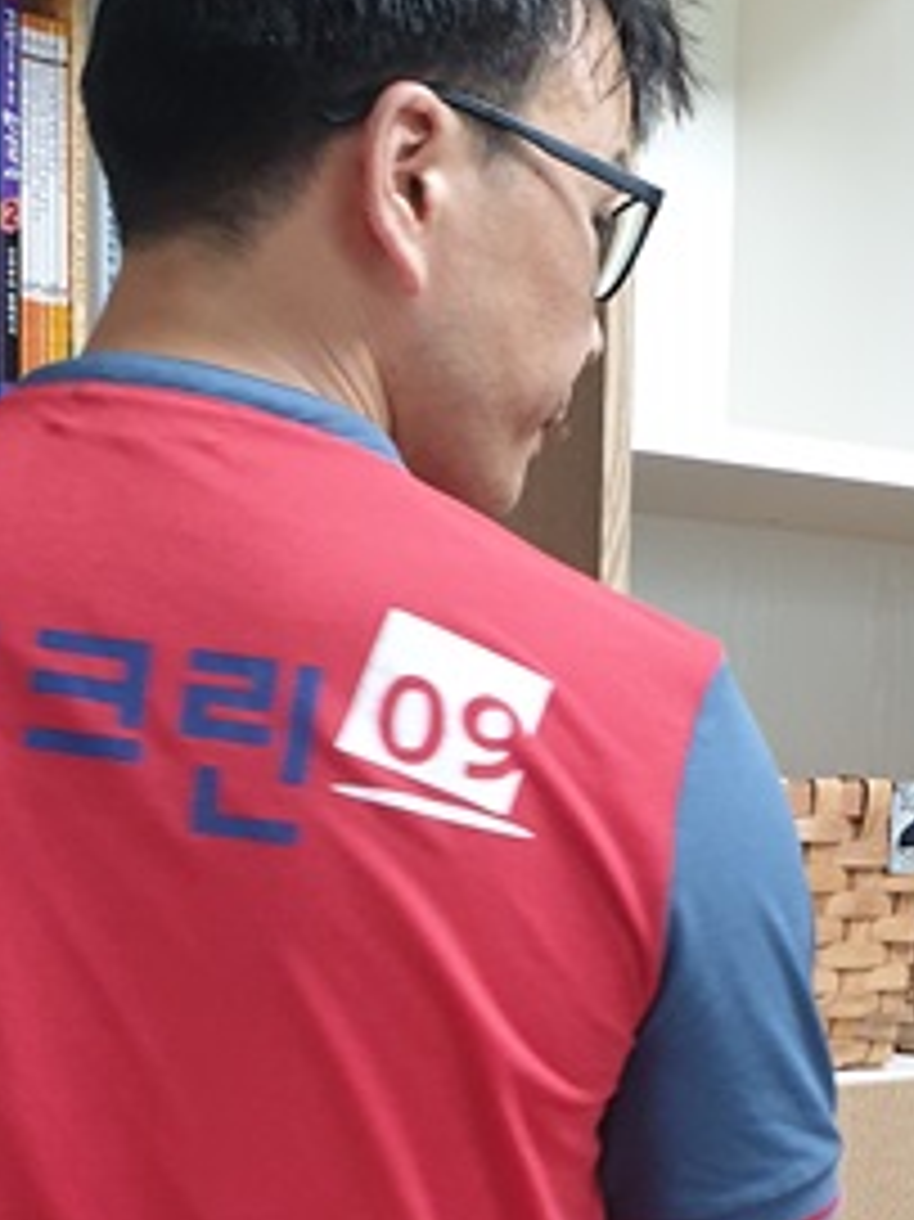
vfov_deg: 26.9
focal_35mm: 69
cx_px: 603
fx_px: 2431
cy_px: 1161
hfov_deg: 21.2
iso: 250
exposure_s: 1/60
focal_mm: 4.3
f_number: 2.4
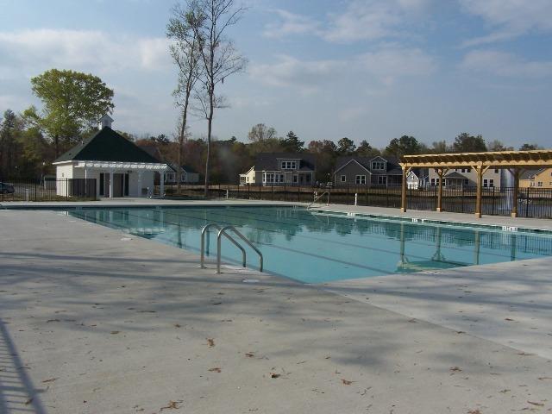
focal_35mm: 48
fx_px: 765
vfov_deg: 30.3
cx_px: 276
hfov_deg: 39.7
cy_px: 207
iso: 80
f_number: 5.6
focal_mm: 8
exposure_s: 1/500
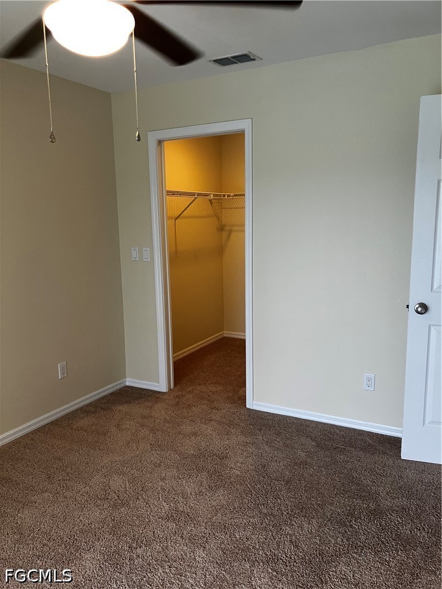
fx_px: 477
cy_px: 294
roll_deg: +1.5
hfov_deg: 49.7
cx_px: 221
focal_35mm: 28
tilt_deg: -9.4
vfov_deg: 63.4
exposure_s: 1/60
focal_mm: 3.99
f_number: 1.8
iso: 100
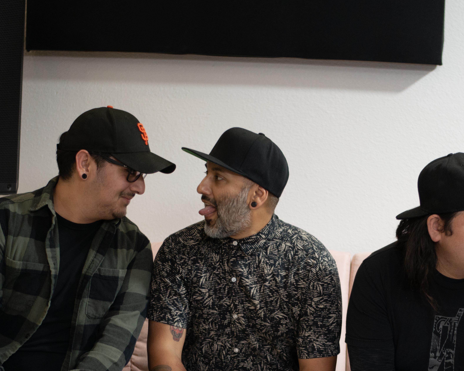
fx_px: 1497
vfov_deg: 14.0
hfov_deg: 17.6
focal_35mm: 109
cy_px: 346
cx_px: 307
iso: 1100
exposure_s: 1/100
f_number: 1.8
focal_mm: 50
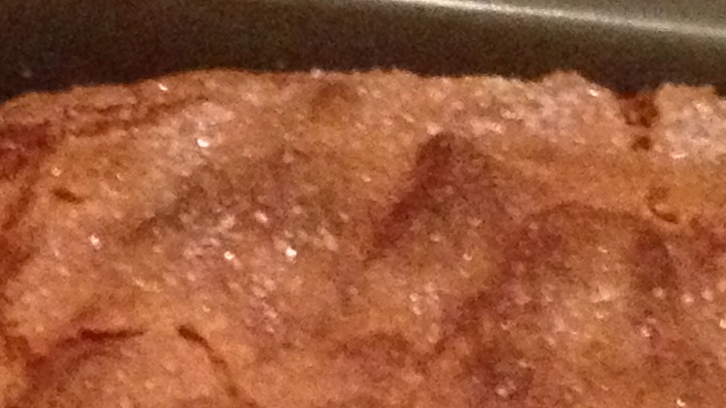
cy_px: 1351
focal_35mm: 222
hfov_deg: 9.5
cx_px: -201
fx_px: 4272
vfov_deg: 5.1
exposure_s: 1/15
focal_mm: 4.28
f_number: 2.4
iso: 500
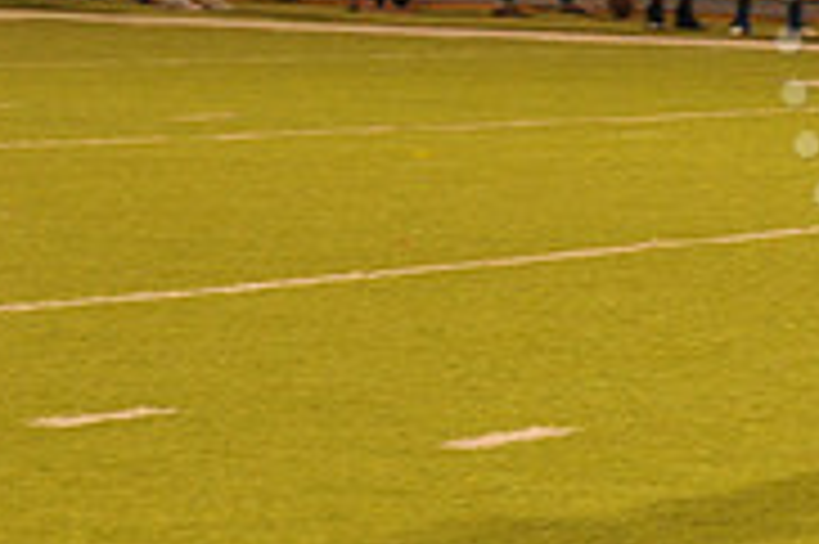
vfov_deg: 3.4
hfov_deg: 5.1
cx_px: 1206
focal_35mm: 399
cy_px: 13
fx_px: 9069
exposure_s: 1/160
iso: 3200
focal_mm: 125
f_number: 6.3
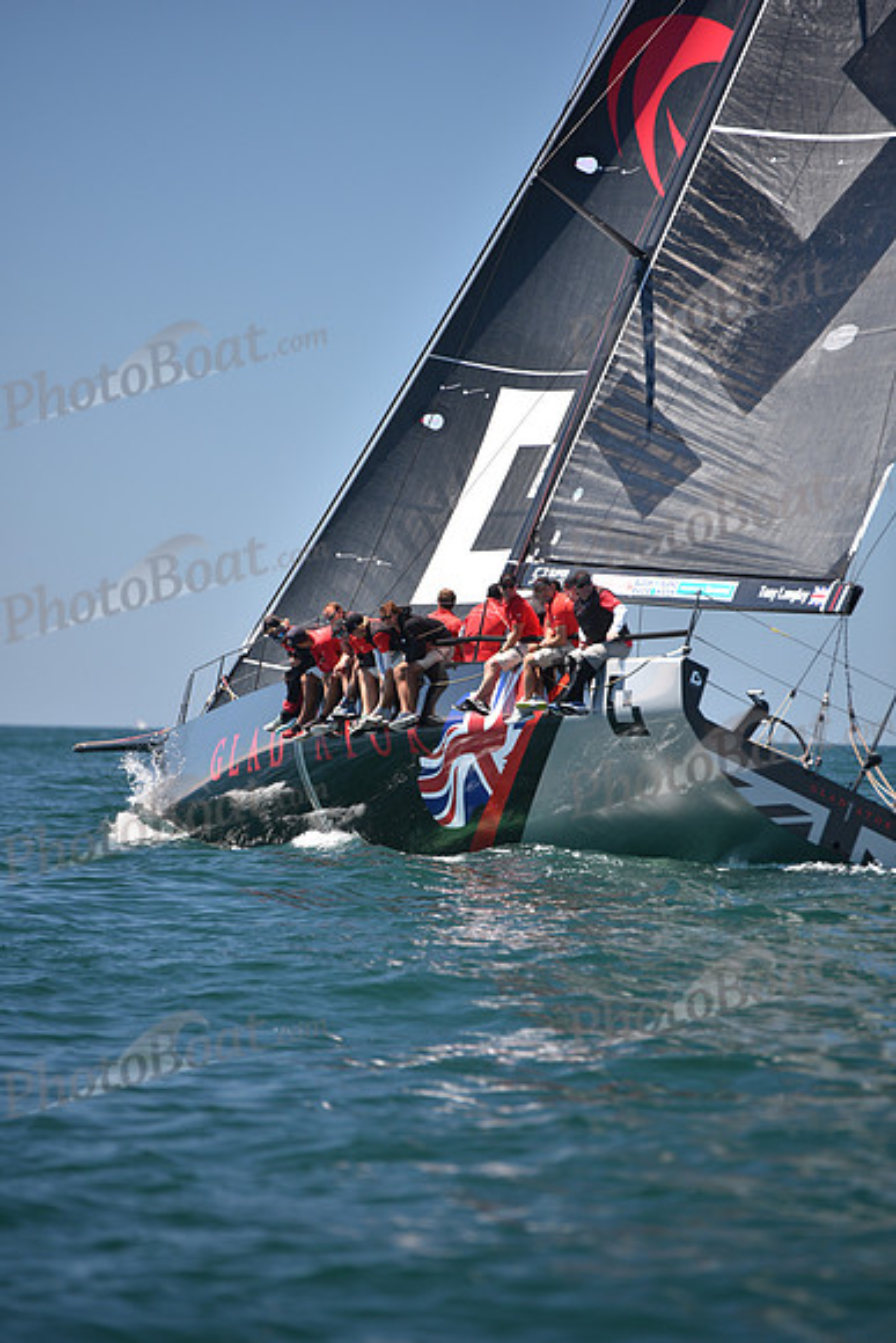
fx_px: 7462
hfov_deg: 6.9
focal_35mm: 200
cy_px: 672
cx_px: 448
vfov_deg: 10.3
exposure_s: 1/800
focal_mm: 200
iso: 250
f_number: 3.5
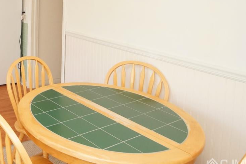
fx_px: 253
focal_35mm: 37
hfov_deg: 45.2
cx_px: 9
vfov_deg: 33.5
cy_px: 8
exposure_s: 1/100
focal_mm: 12
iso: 800
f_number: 6.3
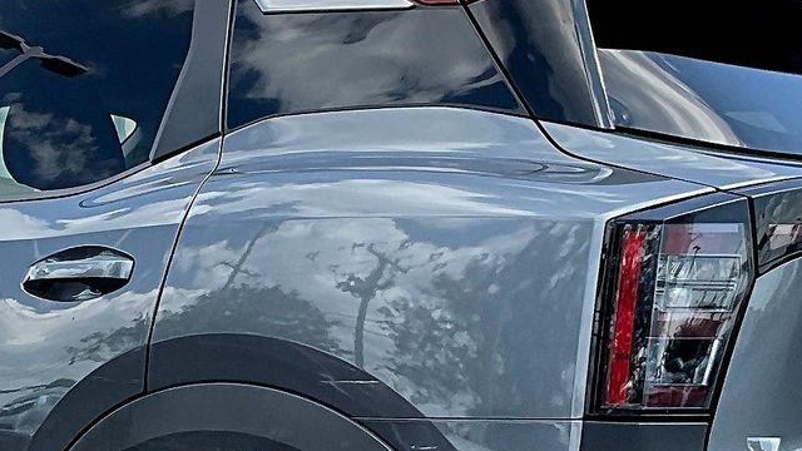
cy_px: 480
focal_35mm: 79
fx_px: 1680
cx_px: 249
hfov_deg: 26.7
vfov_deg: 15.0
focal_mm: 3
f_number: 1.8
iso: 25
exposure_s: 1/1221
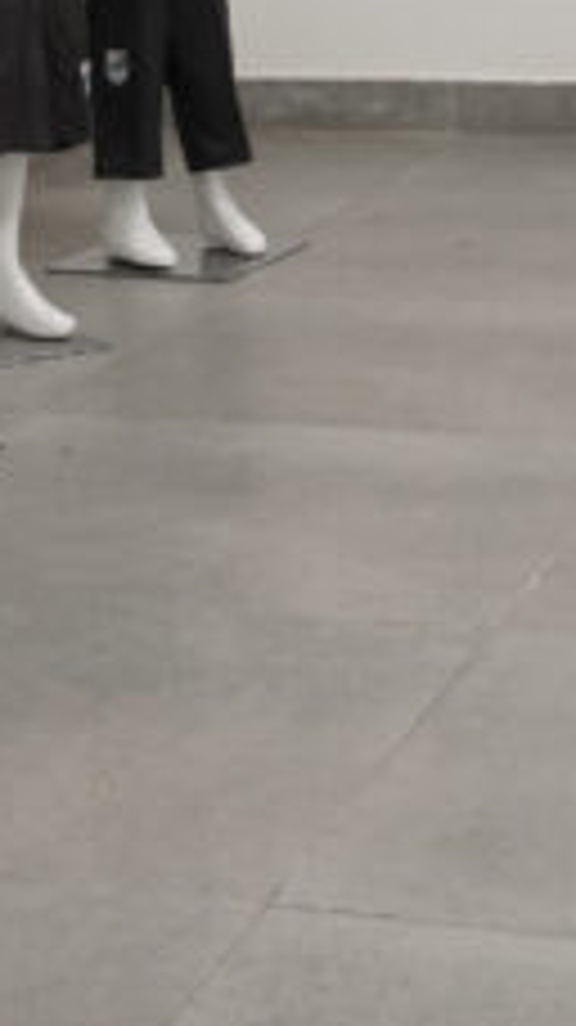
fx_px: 3589
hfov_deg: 9.0
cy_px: -598
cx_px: -250
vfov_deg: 14.9
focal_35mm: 132
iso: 400
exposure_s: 1/160
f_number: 2.8
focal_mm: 18.7
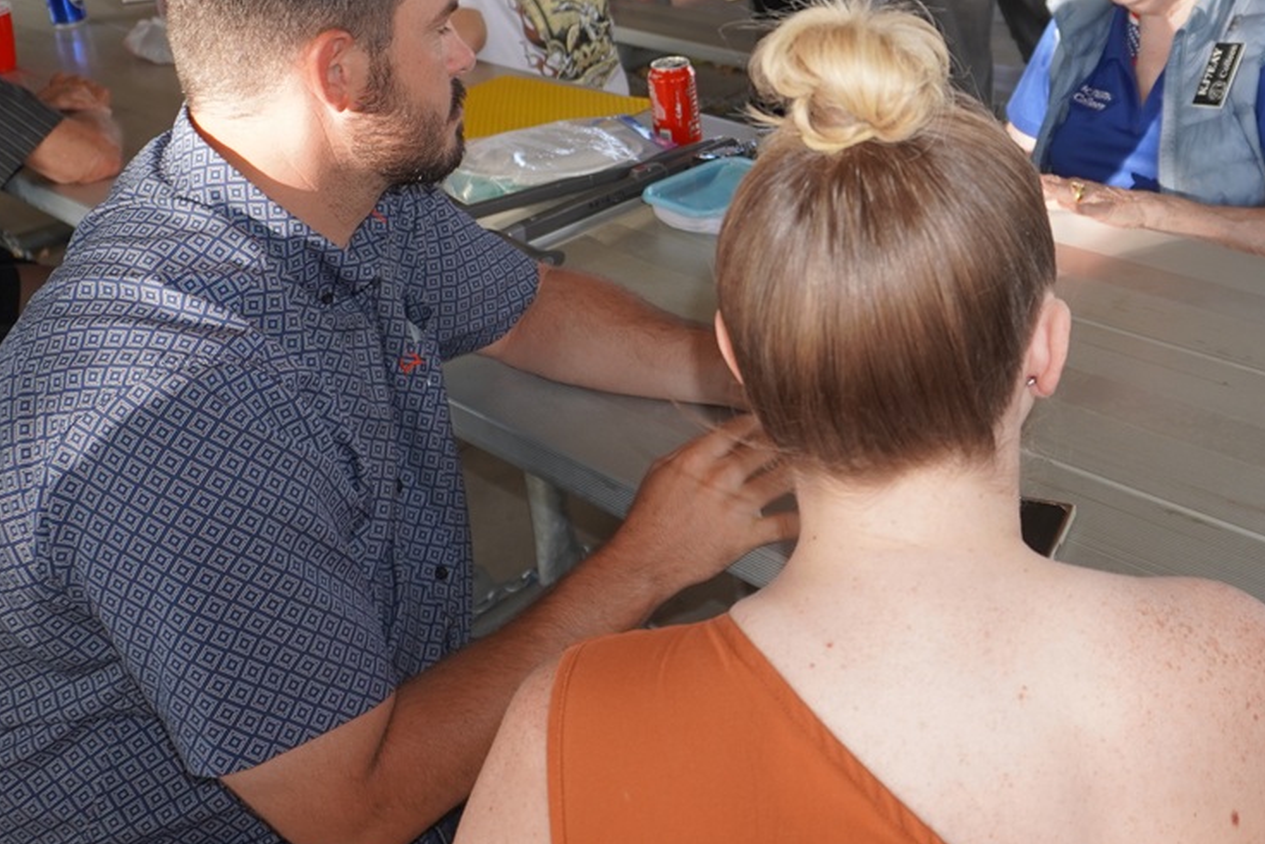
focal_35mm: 44
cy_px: 175
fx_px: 1546
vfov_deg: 29.9
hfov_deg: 43.5
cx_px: 902
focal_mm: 18
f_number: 4
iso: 250
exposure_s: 1/160
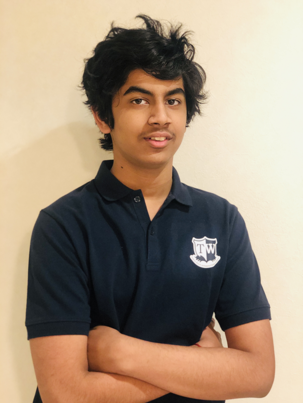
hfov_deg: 28.0
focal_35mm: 52
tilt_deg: -7.0
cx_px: 152
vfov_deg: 36.8
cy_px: 202
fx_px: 607
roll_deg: -1.8
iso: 160
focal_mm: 6
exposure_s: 1/14
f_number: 2.4
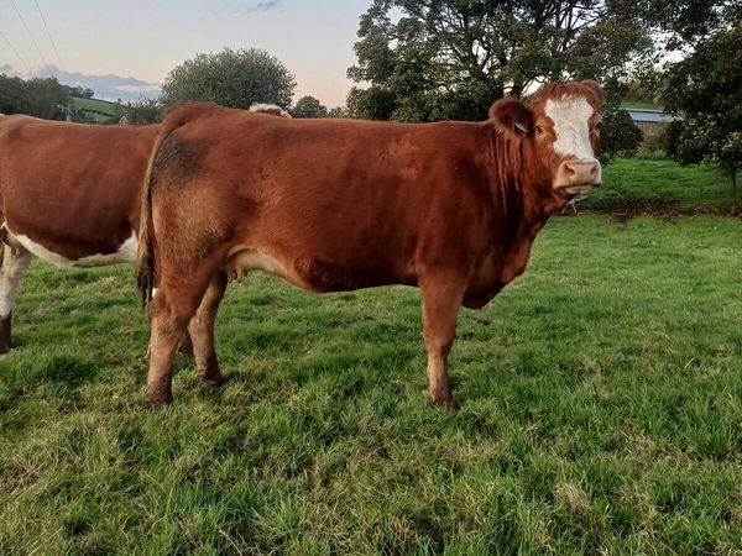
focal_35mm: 25
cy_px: 278
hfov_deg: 69.4
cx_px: 371
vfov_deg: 54.9
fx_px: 536
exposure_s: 1/50
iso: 64
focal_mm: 4.65
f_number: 1.8
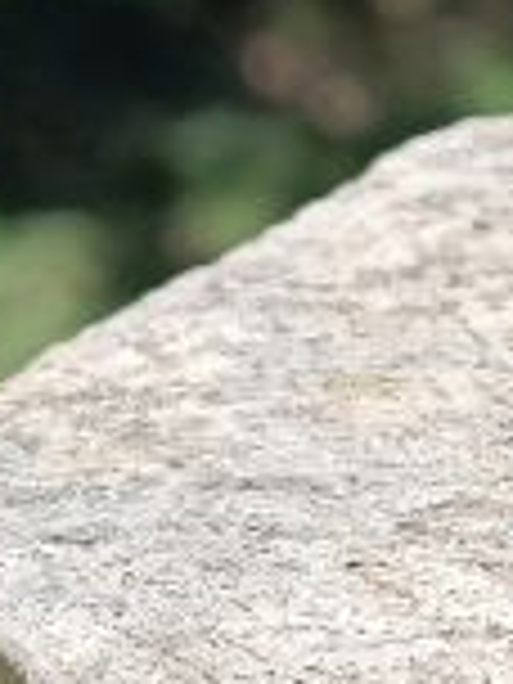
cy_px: 68
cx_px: 1156
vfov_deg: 6.3
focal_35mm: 316
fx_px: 6244
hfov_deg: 4.6
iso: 52
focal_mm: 5.24
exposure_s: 1/393
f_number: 1.7
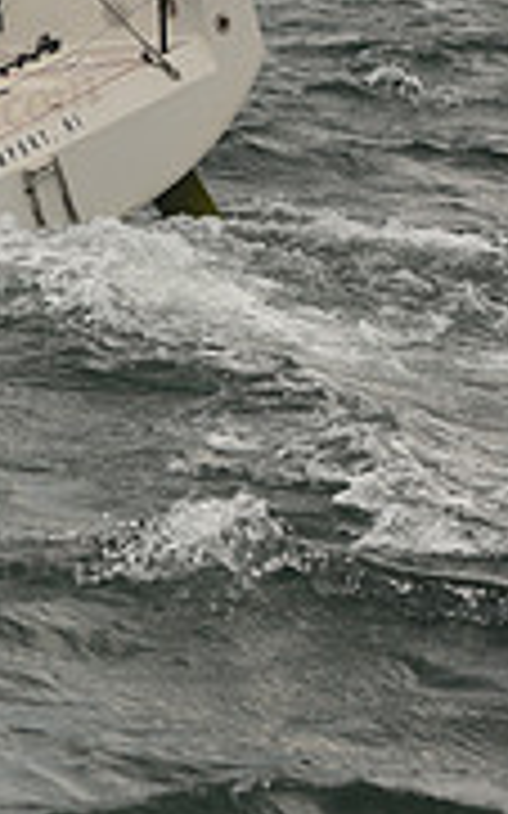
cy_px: -16
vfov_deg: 9.1
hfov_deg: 5.5
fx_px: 5077
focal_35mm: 229
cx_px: -764
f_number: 5.6
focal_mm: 70
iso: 250
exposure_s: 1/500
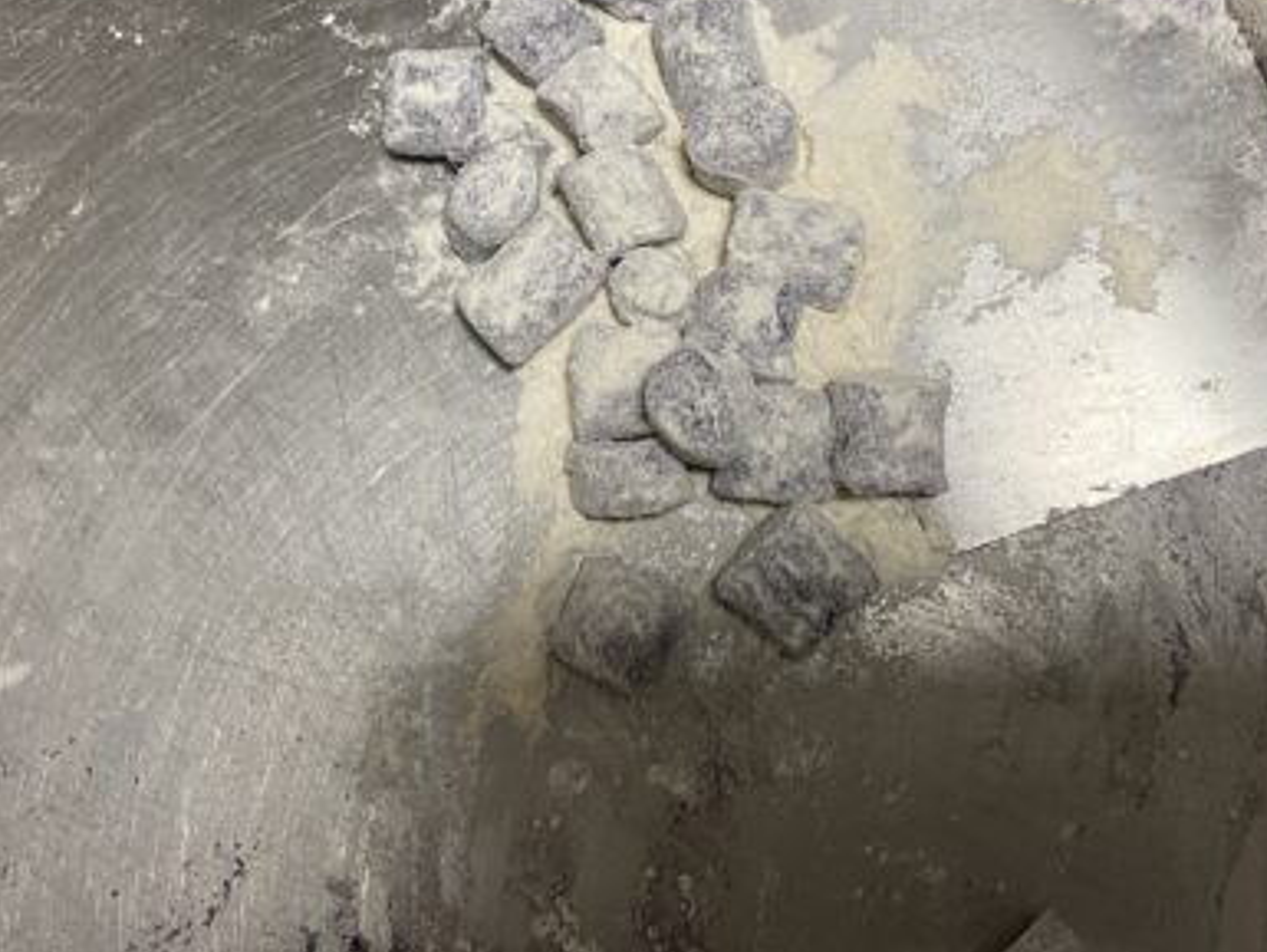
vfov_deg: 31.9
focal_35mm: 45
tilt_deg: -74.0
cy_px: 300
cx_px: 670
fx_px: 1648
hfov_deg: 42.0
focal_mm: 4.25
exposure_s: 1/60
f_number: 1.8
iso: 160
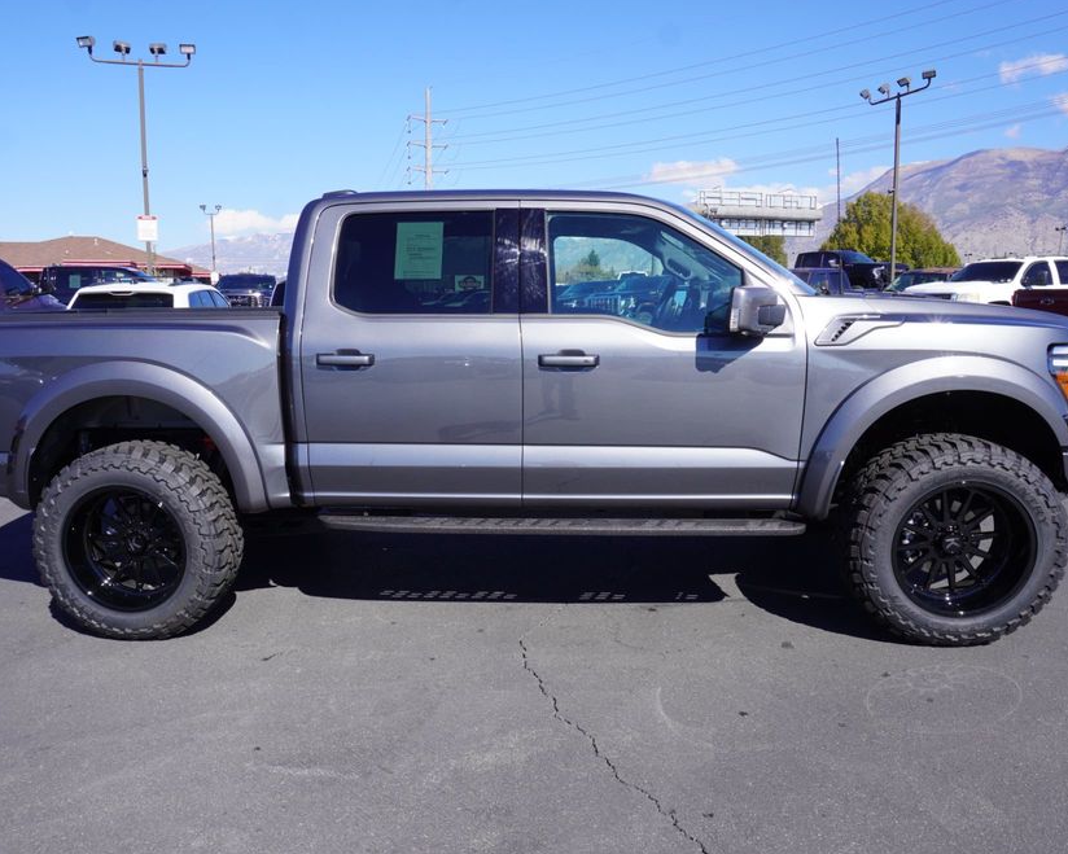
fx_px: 885
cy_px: 438
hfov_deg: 62.1
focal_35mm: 28
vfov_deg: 51.5
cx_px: 496
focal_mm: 16
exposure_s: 1/125
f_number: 9
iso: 100
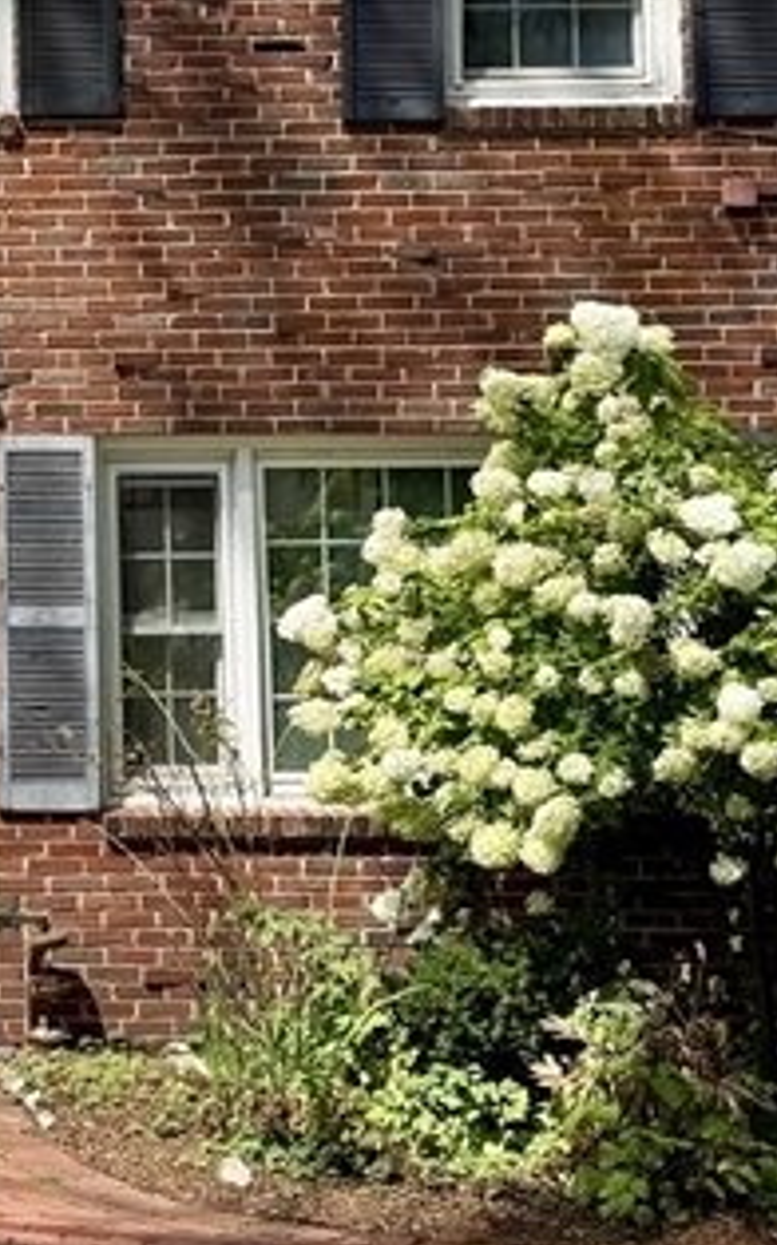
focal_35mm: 83
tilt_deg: +4.9
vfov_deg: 24.4
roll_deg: +0.1
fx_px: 2815
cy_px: 186
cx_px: -297
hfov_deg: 14.9
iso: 80
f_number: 1.78
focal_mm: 6.76
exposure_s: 1/3759
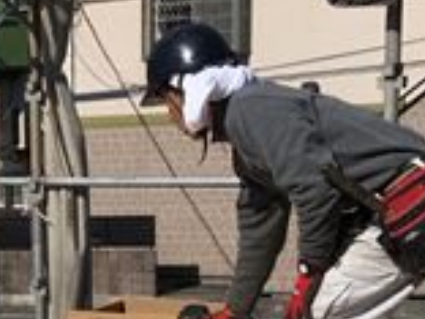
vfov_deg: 12.2
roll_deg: +3.9
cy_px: 382
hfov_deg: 15.1
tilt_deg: -10.9
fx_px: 1461
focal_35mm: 119
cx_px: -256
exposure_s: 1/3497
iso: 25
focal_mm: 4.15
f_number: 2.2
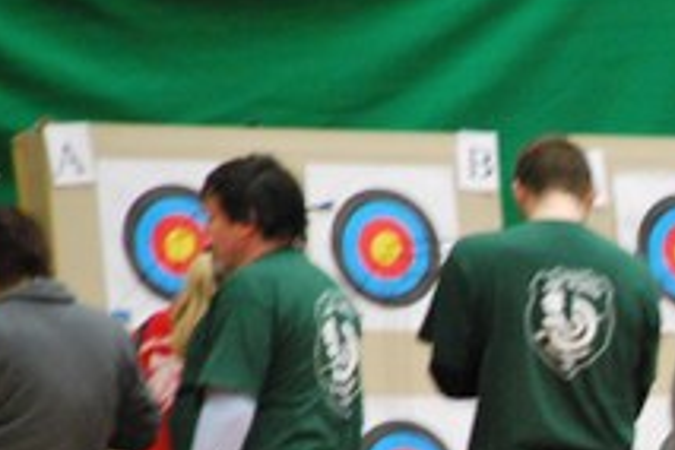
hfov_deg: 3.4
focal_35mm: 610
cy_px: 488
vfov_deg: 2.3
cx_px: 922
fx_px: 11427
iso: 1600
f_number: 5.6
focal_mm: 135
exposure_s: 1/30
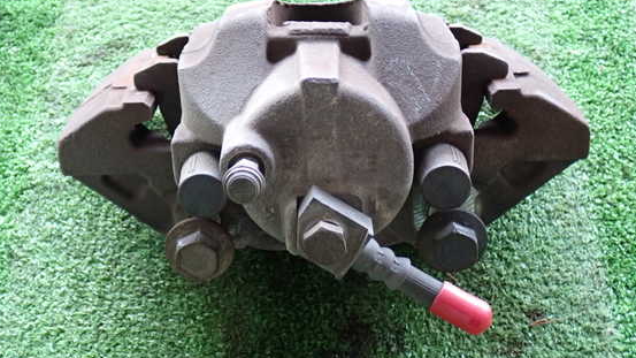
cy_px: 150
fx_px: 877
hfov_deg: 39.9
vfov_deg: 23.0
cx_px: 308
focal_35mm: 52
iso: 400
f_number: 2.9
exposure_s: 1/40
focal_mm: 7.84
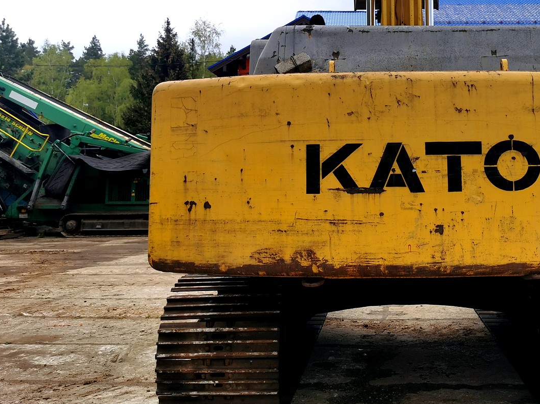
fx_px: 639
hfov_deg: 44.6
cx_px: 388
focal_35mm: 41
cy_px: 117
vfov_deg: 34.6
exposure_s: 1/1466
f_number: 1.6
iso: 50
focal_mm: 5.56
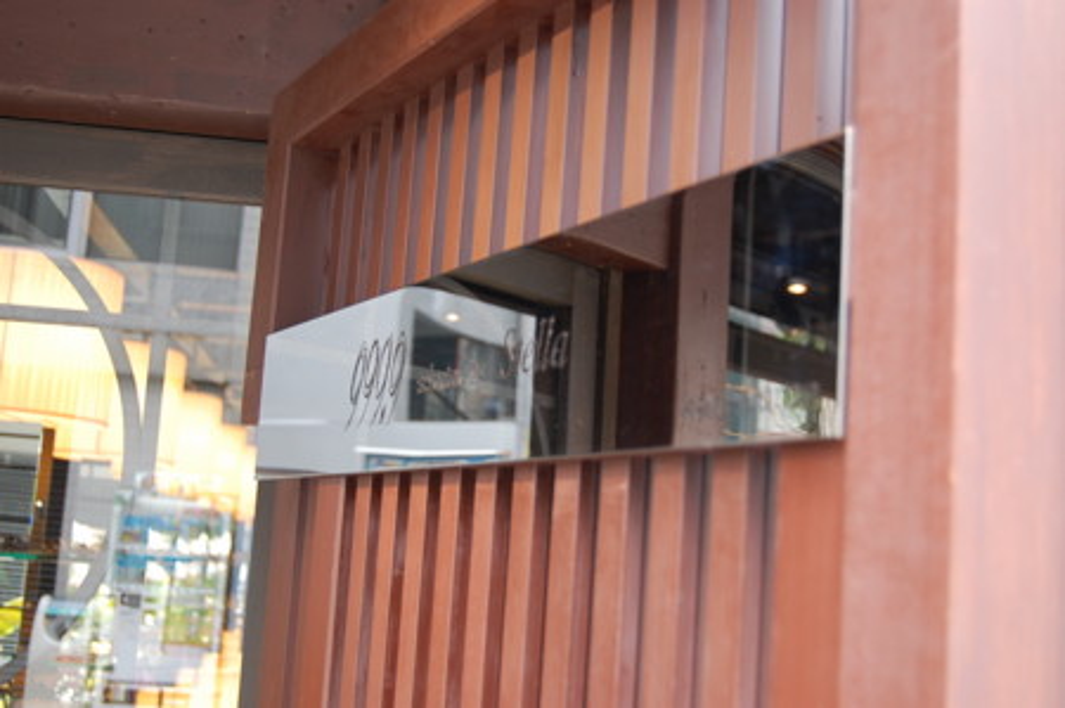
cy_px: 354
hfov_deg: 42.4
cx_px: 532
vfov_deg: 28.9
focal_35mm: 46
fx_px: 1374
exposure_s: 1/50
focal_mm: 31
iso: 400
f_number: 4.5
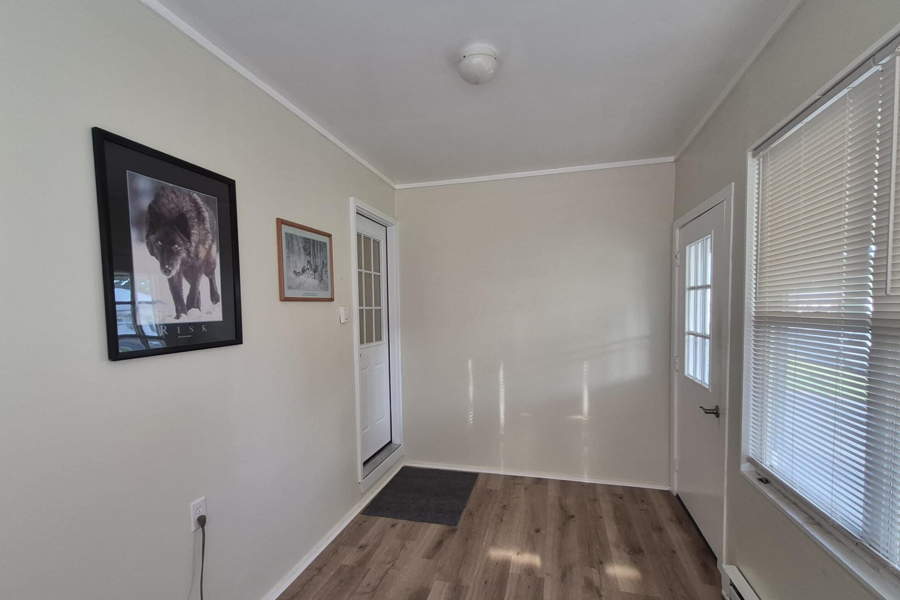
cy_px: 331
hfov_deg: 96.7
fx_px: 400
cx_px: 439
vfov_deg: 73.5
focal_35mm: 16
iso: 160
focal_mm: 1.74
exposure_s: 1/60
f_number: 2.2
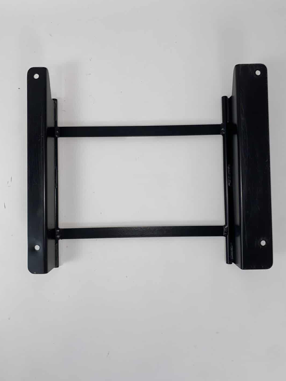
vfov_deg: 65.3
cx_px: 143
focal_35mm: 27
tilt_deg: -87.4
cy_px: 191
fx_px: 298
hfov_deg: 51.3
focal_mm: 4.25
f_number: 1.8
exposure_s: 1/121
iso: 32
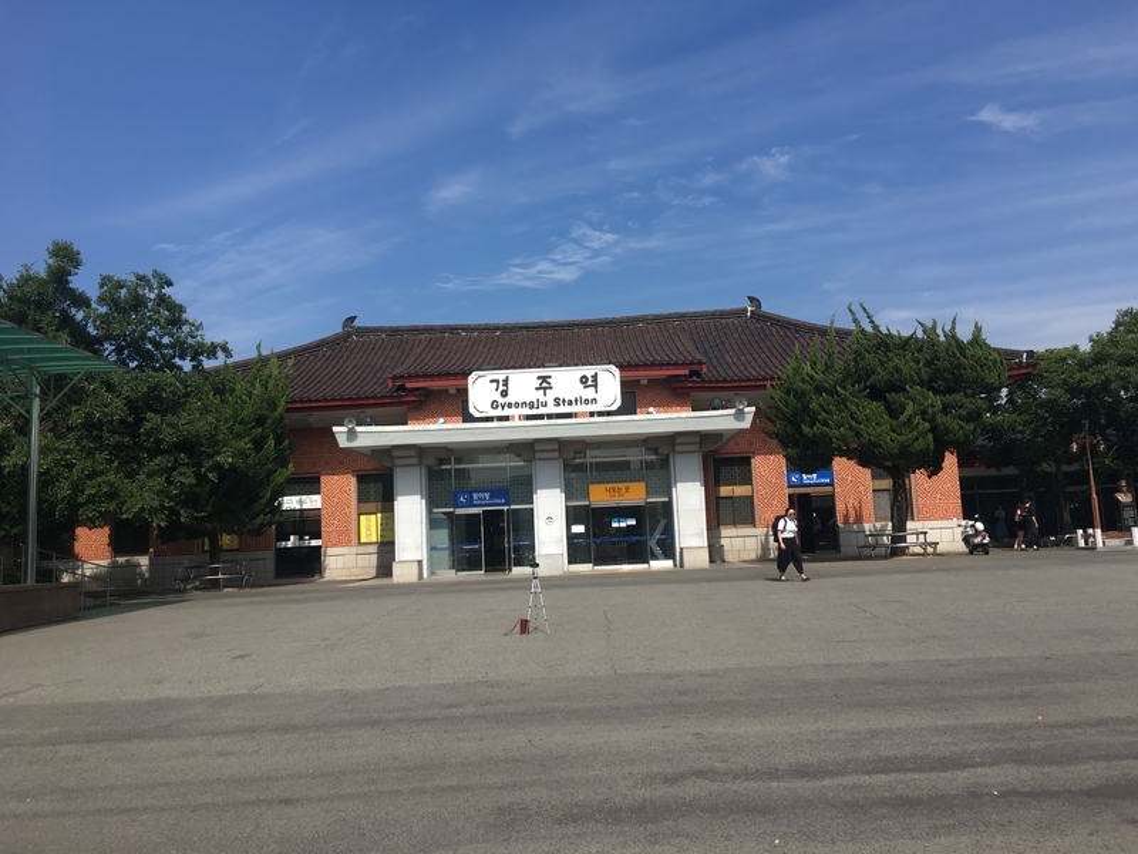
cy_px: 427
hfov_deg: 61.7
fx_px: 953
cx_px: 569
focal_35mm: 29
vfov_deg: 48.2
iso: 25
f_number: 2.2
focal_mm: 4.15
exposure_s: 1/1183
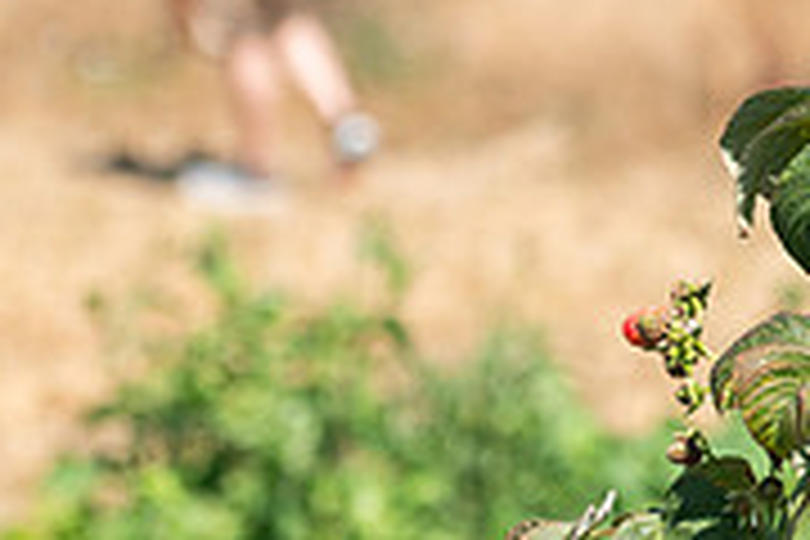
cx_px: 819
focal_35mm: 225
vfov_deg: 6.1
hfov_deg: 9.1
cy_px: 61
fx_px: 5062
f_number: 4
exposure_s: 1/4000
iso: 500
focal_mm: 70
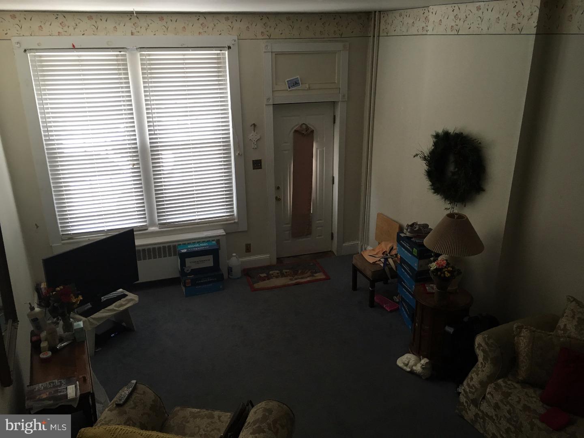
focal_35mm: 29
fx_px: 489
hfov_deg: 61.7
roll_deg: +0.2
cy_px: 219
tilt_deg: -19.0
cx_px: 292
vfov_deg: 48.2
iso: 80
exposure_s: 1/30
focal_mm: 4.15
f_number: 2.2
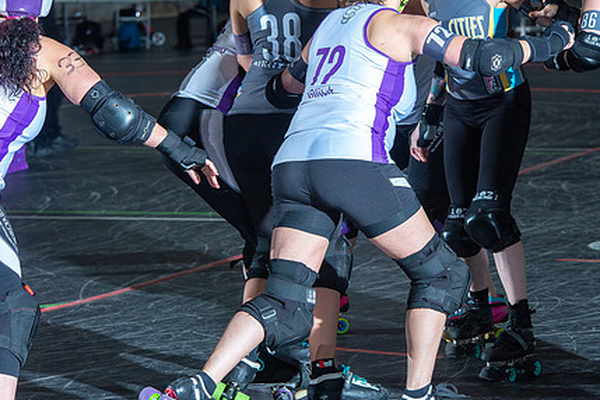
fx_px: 2750
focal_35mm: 165
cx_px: 334
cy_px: 155
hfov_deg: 12.5
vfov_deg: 8.3
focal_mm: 122
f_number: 8
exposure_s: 1/160
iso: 800
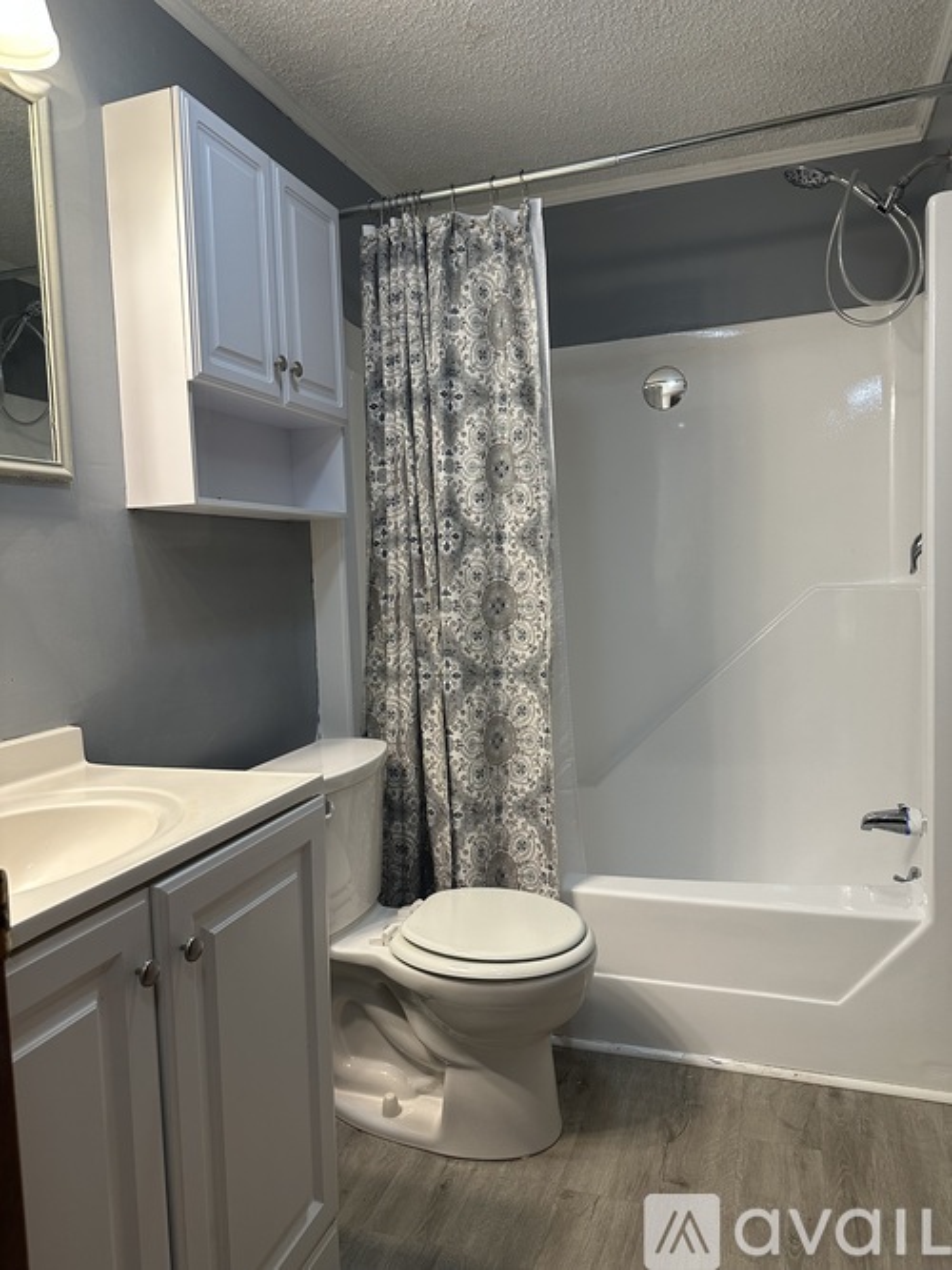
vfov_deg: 71.6
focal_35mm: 24
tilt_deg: -3.3
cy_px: 635
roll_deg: +1.3
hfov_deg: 56.8
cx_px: 476
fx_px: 880
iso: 200
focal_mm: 6.86
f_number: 1.78
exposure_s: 1/120
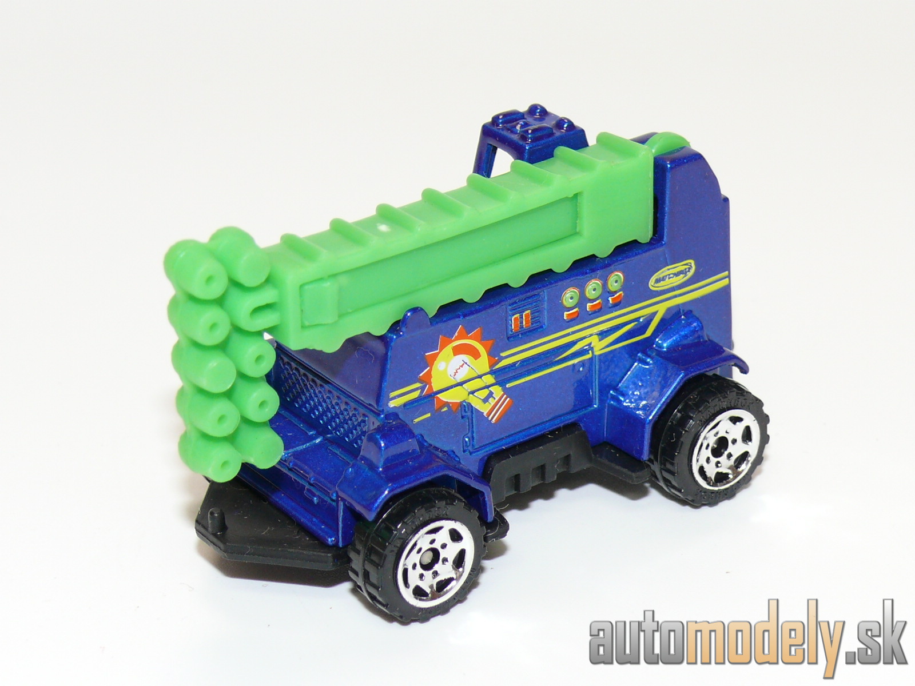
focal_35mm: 102
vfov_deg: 14.5
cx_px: 458
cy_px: 343
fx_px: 2696
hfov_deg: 19.3
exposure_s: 1/30
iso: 100
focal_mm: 13.4
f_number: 4
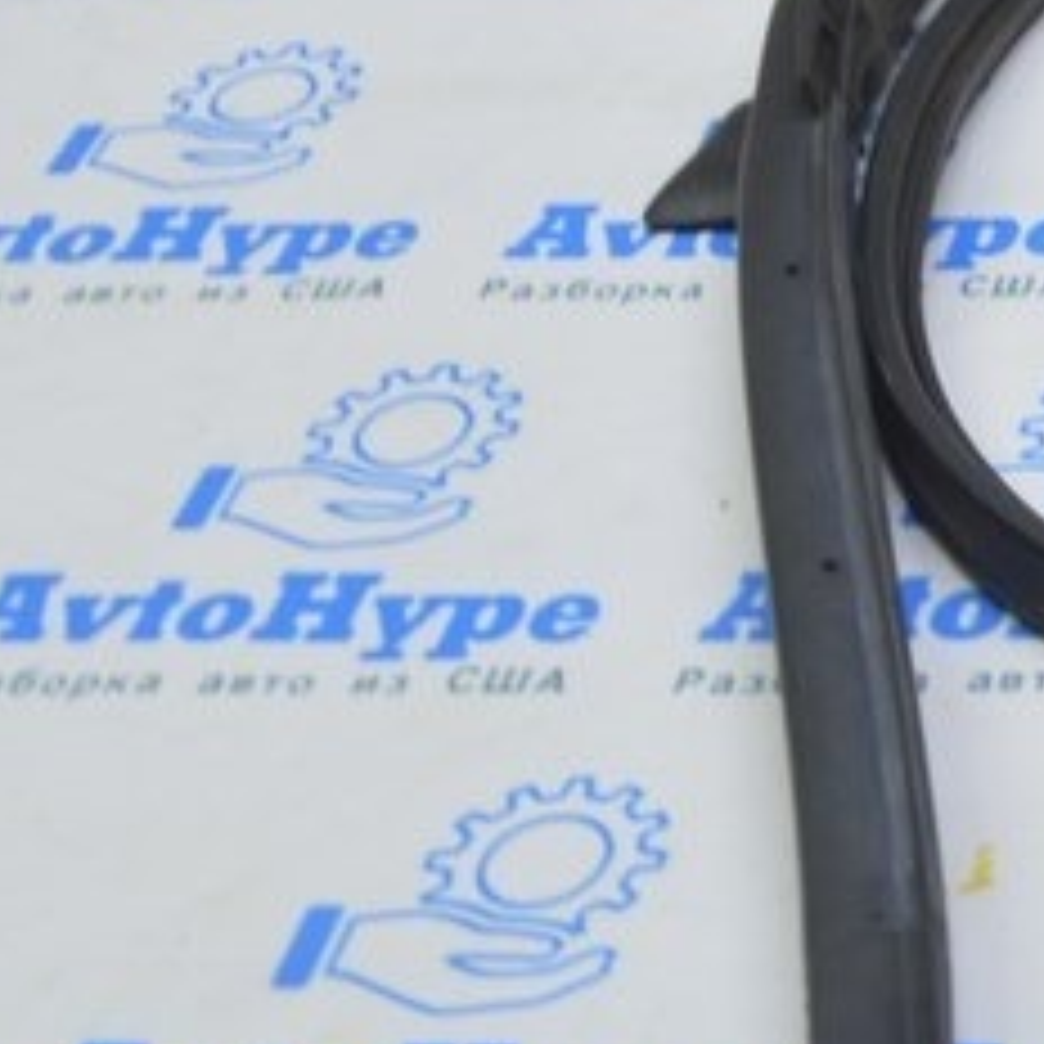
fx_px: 4022
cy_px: 196
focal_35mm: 118
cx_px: 1926
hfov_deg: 13.2
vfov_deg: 14.7
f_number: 5.6
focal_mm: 21
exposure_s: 1/20
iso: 400
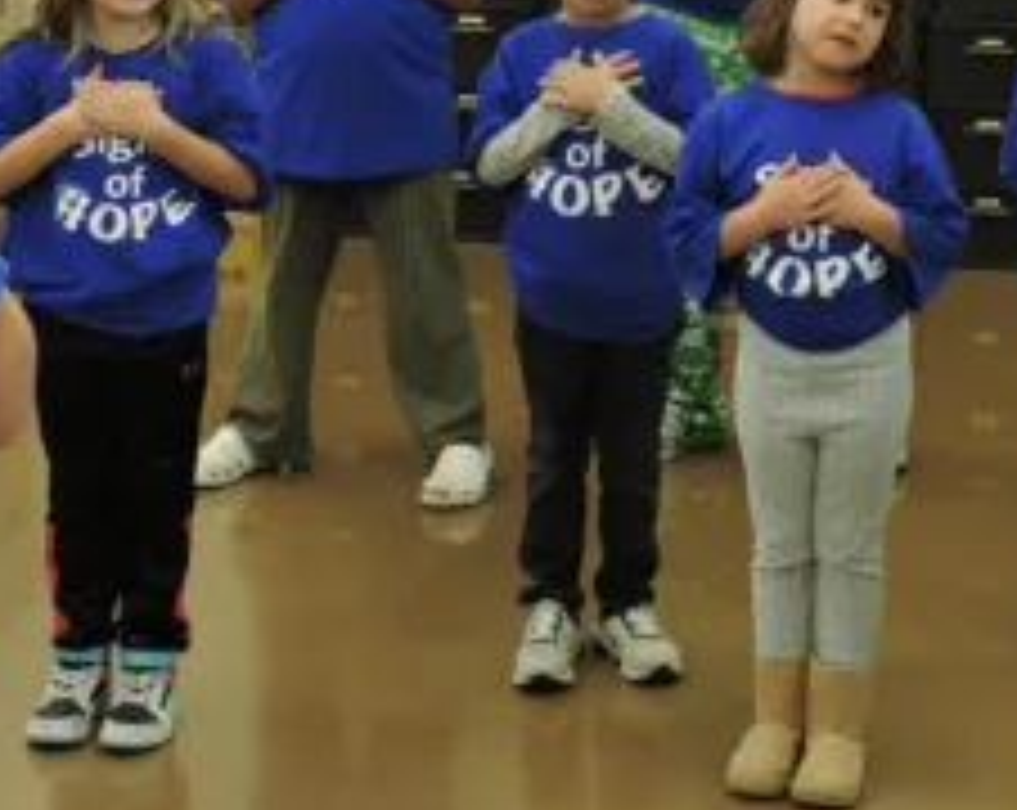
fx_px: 3035
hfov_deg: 18.9
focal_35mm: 101
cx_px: 772
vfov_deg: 14.5
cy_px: -274
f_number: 3.3
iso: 320
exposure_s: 1/50
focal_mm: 6.2
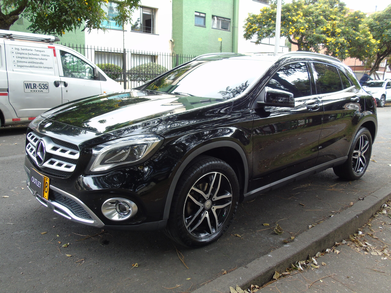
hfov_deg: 61.7
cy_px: 146
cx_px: 196
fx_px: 328
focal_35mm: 29
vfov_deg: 48.2
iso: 80
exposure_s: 1/60
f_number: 3.6
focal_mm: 5.2
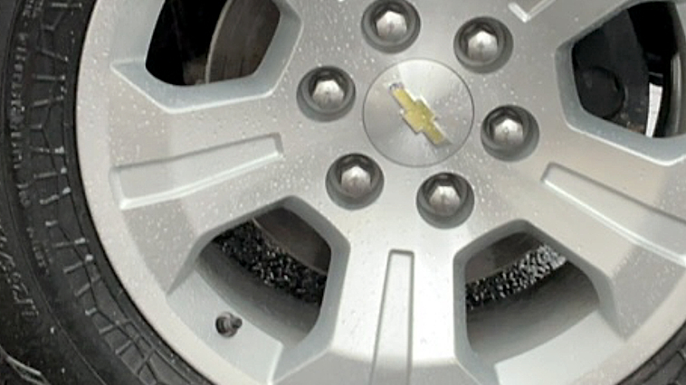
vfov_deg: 17.4
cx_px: 386
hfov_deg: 30.5
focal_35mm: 69
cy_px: 144
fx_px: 1255
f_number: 1.8
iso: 80
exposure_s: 1/60
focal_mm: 3
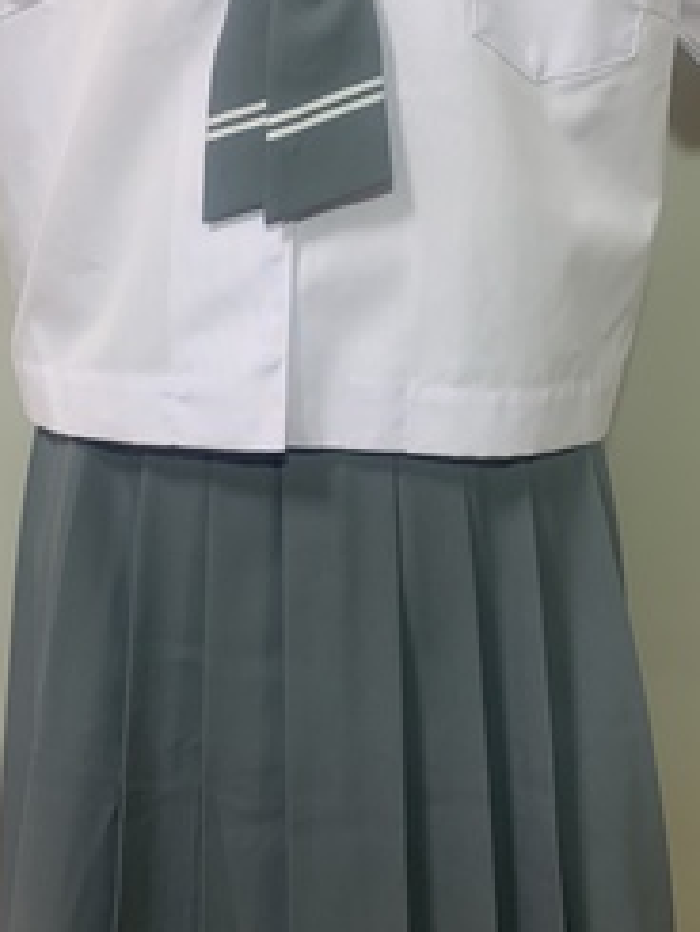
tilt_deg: -16.2
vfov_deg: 36.0
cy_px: 377
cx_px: 302
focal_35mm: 53
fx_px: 1428
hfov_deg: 27.5
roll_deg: -1.2
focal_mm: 4.25
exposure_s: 1/102
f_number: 1.8
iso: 100
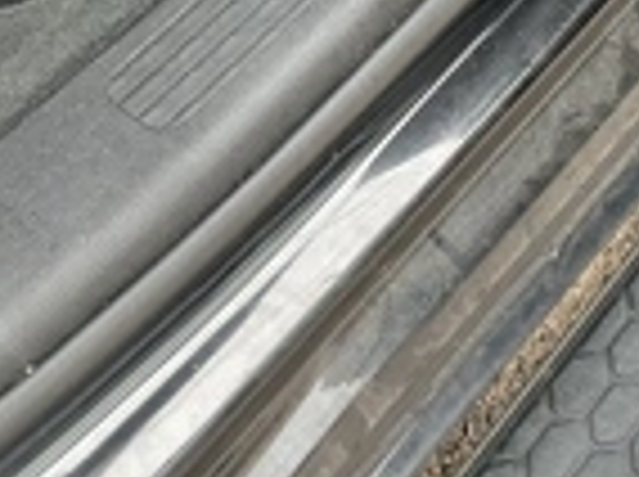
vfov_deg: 18.1
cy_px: -9
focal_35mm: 79
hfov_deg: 24.5
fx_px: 1456
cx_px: 482
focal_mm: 3
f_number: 1.8
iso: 50
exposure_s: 1/122
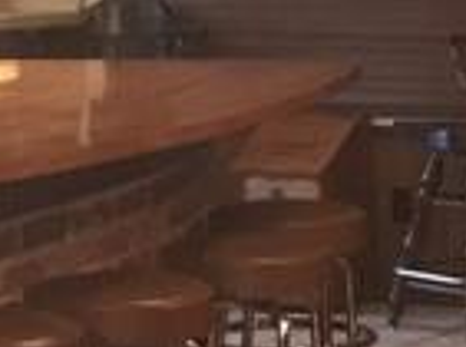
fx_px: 2739
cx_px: 684
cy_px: 152
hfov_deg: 9.5
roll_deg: +0.4
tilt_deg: -6.2
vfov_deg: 7.2
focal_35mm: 204
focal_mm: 3.99
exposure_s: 1/17
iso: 100
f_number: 1.8
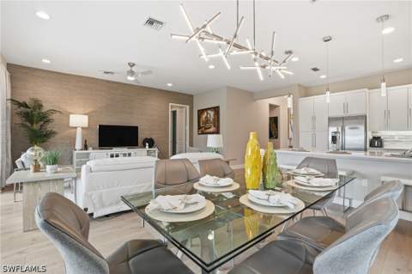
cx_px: 206
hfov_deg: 96.8
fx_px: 183
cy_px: 137
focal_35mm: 16
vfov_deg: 73.6
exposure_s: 1/50
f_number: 9
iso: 200
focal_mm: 16
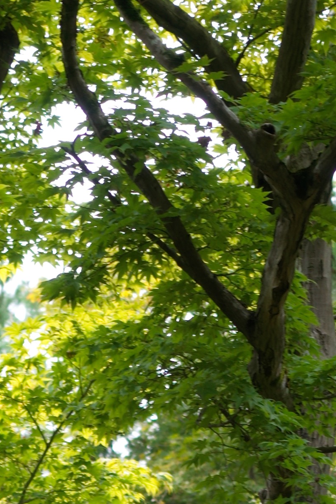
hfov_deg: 5.5
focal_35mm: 250
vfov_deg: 8.0
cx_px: -72
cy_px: 846
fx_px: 3500
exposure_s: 1/100
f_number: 4
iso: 200
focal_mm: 45
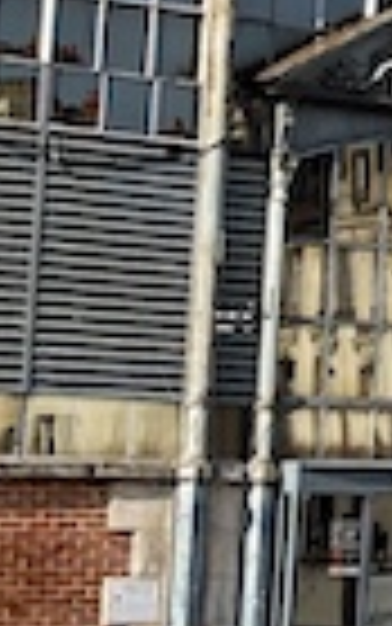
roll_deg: -0.2
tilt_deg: +13.2
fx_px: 3500
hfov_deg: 5.8
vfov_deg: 10.0
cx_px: 1352
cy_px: -207
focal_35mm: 205
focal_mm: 4
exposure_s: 1/2667
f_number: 1.8
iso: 20
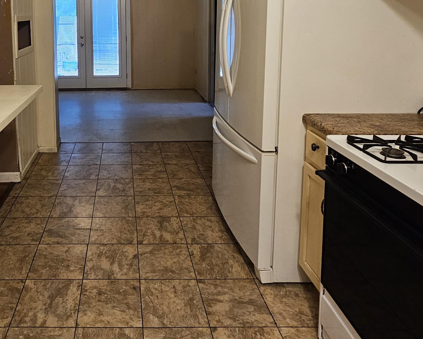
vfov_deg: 49.1
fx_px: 338
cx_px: 123
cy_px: 53
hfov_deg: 61.6
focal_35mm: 27
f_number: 2.2
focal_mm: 2.2
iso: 125
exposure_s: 1/60
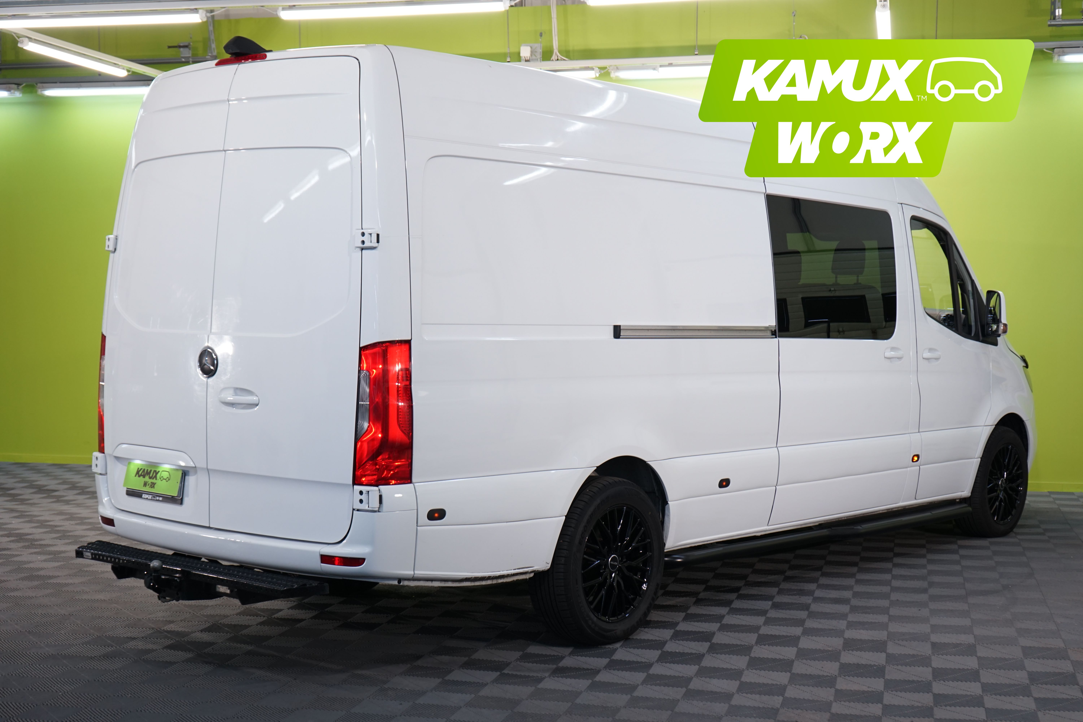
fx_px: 1504
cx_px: 542
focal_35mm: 50
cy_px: 361
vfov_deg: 27.0
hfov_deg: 39.6
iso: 500
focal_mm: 50
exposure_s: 1/30
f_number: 5.6
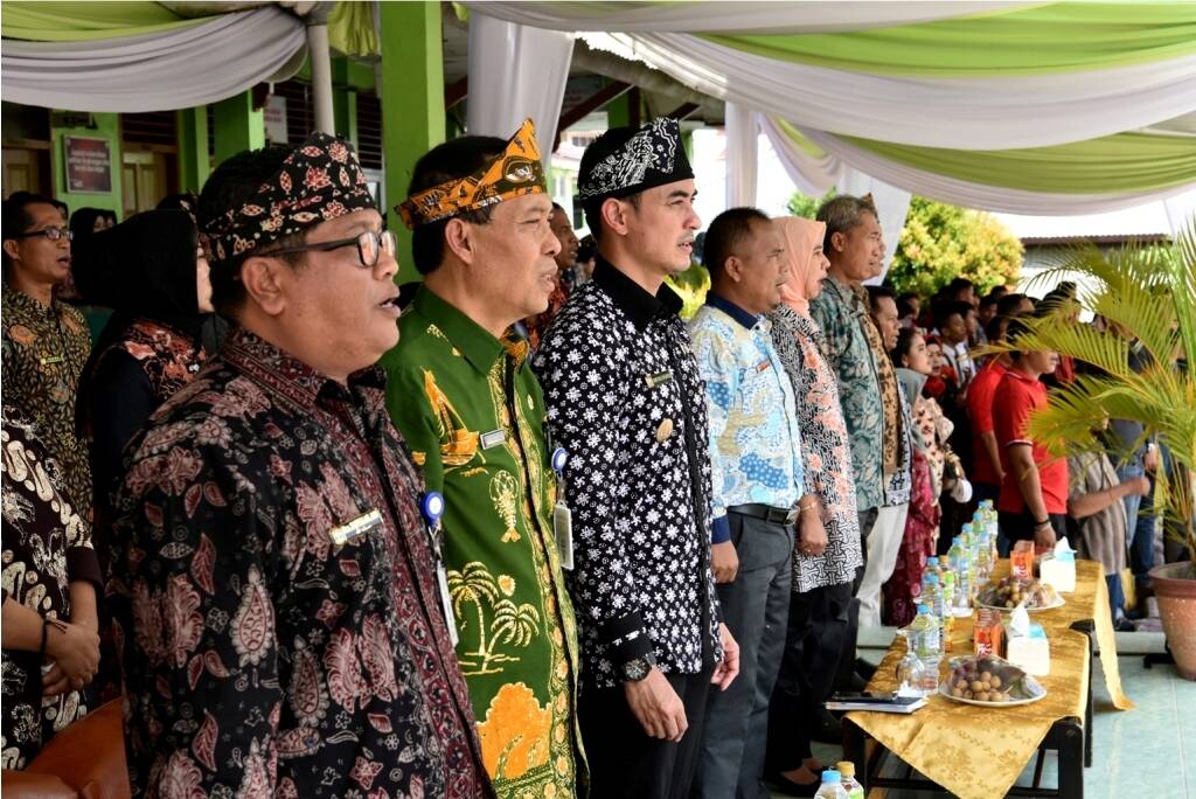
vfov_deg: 24.7
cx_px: 598
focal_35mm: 55
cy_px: 400
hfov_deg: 36.2
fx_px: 1828
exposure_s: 1/100
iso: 200
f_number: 9
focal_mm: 55
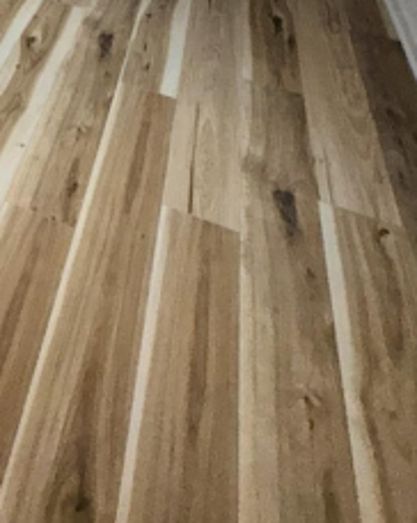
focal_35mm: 40
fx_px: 618
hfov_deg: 32.7
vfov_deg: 33.0
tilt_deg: -17.2
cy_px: -166
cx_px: -44
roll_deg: +0.4
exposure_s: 1/30
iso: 400
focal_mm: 2.22
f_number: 2.2
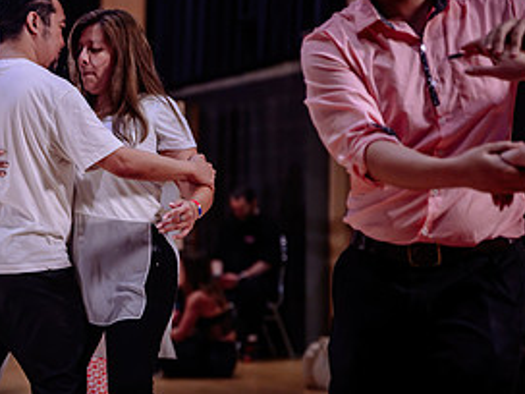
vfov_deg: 10.1
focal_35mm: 146
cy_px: 283
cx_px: -30
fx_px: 2214
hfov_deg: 13.3
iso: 1250
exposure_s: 1/250
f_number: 2
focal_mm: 66
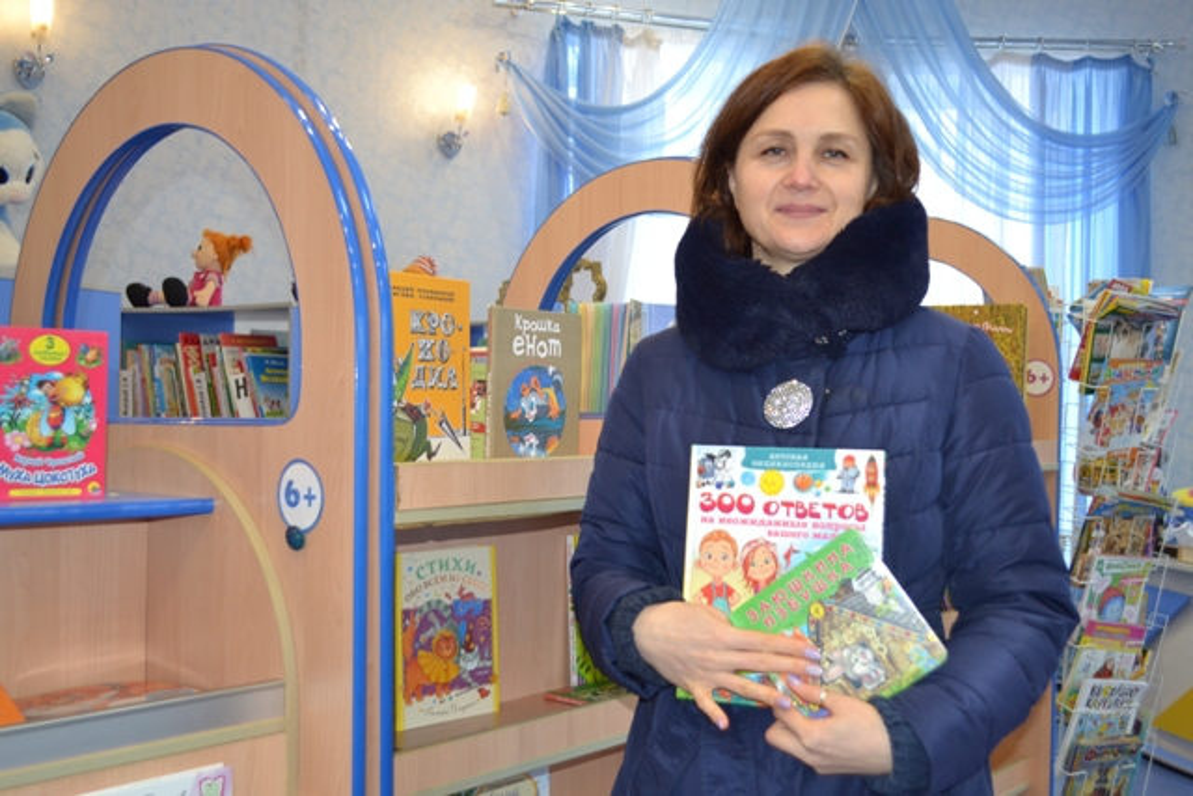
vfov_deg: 34.2
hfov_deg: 49.5
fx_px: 1293
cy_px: 398
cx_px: 596
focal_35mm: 39
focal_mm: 26
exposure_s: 1/30
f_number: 4.2
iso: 560
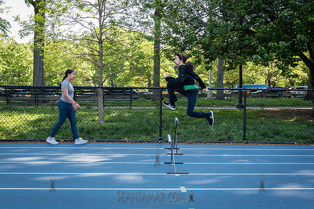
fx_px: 479
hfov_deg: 36.3
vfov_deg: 24.6
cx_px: 164
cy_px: 127
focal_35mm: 55
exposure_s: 1/500
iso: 400
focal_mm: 44
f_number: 4.5
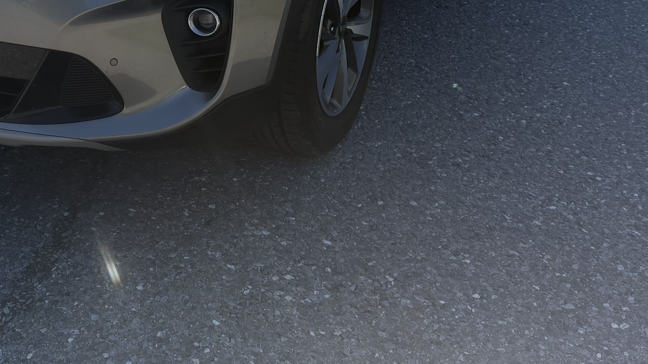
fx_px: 928
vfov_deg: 21.0
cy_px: -51
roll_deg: -0.5
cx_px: 170
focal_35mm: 54
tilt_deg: -14.2
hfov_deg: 37.6
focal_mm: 6.76
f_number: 1.78
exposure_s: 1/5319
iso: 100
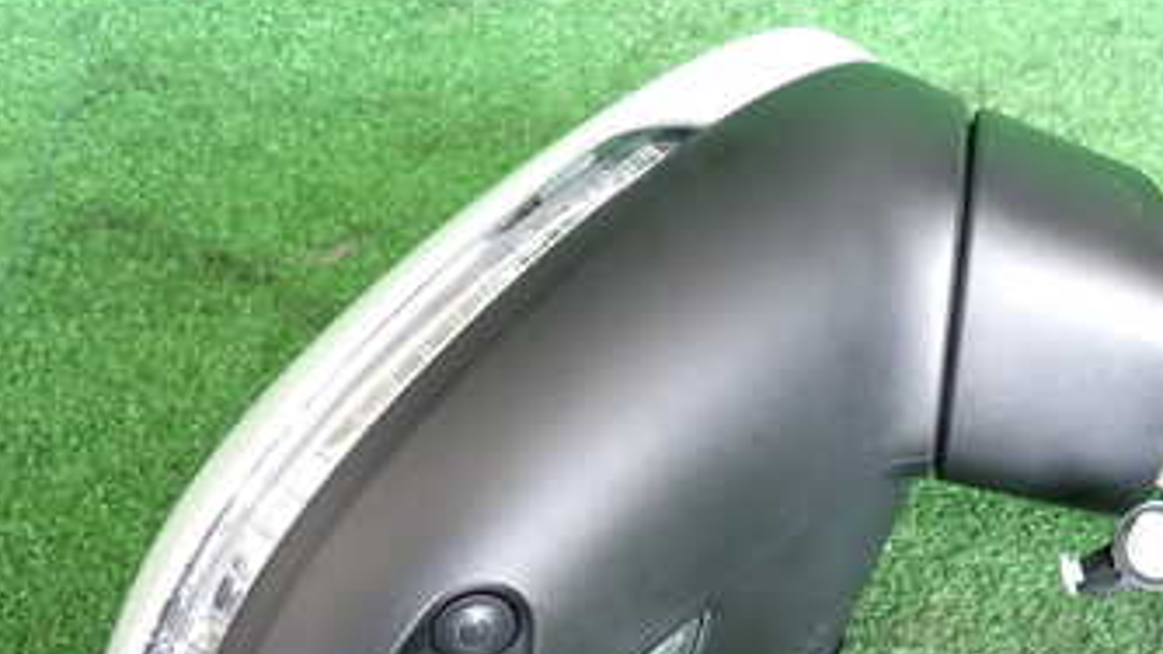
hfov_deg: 40.8
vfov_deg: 23.7
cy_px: 595
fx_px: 1511
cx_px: 877
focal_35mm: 49
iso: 250
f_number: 2
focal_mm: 4.5
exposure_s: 1/30
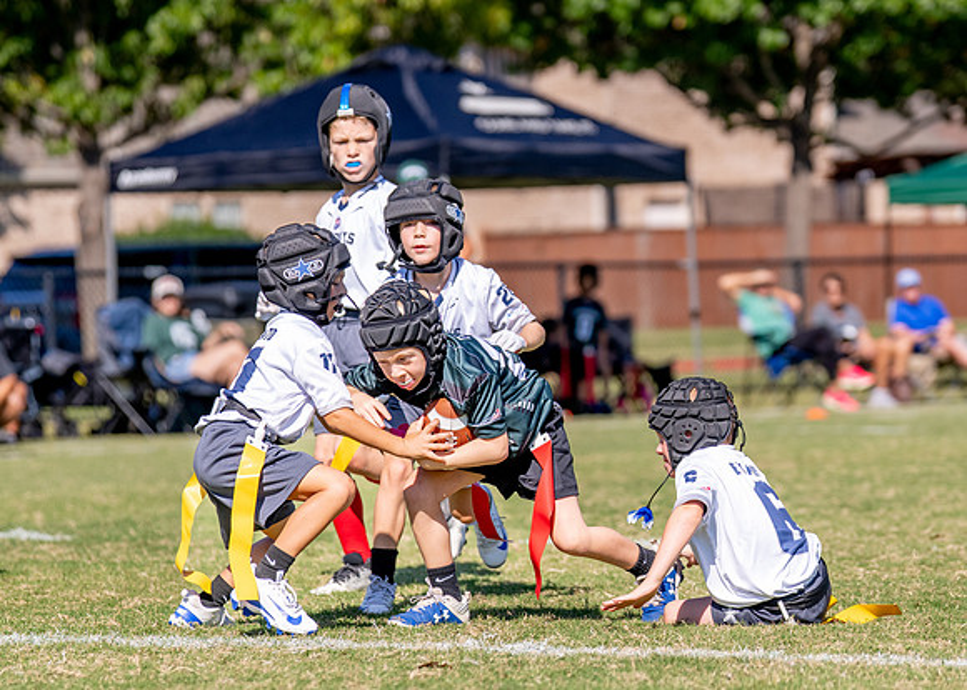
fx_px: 4881
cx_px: 501
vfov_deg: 8.1
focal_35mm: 178
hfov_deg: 11.3
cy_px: 372
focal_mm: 105
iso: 250
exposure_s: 1/5000
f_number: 2.8
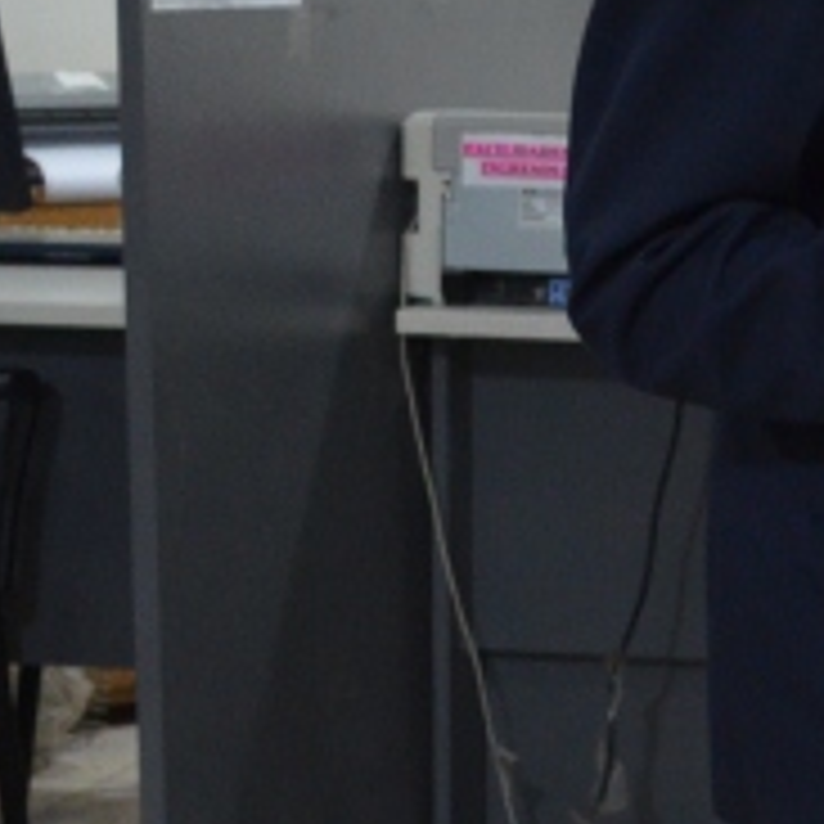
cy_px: 365
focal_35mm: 157
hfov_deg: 10.6
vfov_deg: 11.1
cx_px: 1351
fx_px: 4228
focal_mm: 22
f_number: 3.8
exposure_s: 1/30
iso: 1250
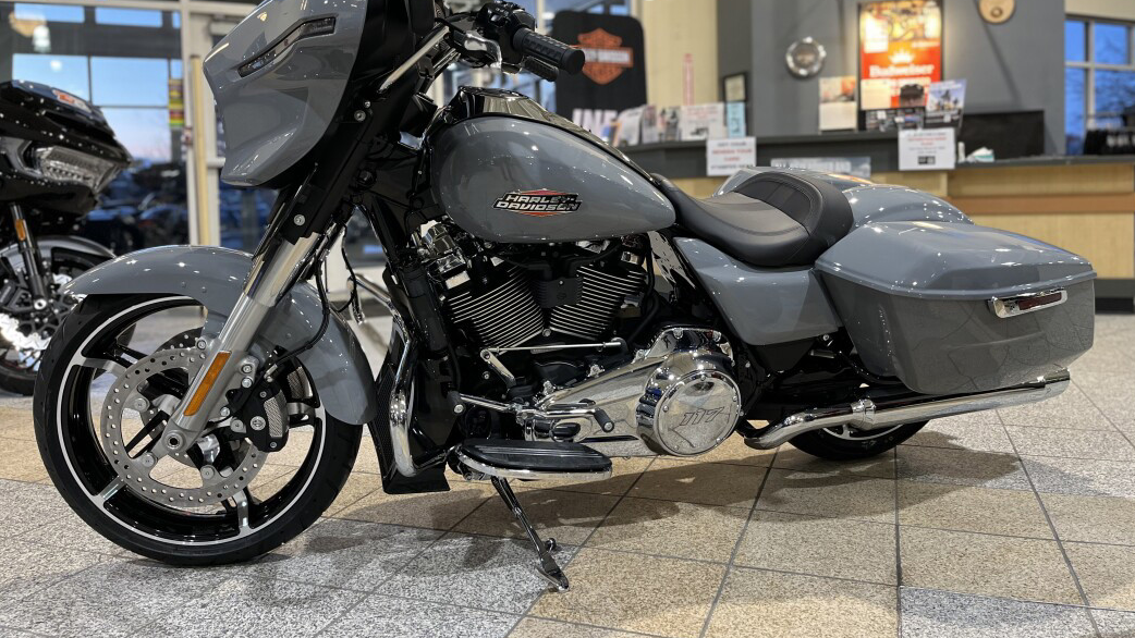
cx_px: 580
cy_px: 228
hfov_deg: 66.1
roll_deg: +1.2
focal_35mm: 29
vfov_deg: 39.8
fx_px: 873
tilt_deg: -2.5
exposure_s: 1/60
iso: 125
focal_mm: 5.1
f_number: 1.6
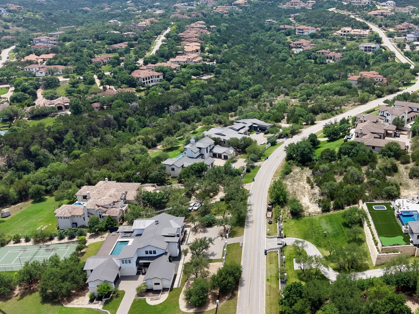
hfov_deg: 50.1
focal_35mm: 36
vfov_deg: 39.6
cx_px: 291
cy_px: 136
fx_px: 436
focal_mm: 8.67
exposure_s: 1/6000
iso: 280
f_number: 1.8
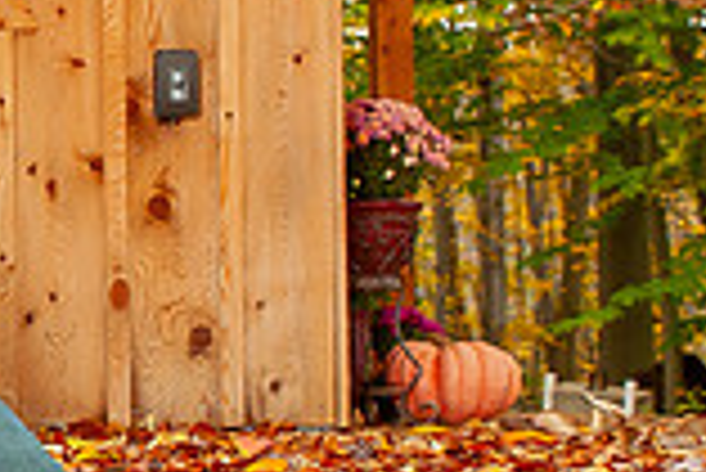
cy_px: 338
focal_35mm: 139
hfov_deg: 13.5
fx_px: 2728
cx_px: -498
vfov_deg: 9.9
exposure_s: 1/160
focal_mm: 30
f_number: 5.6
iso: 500
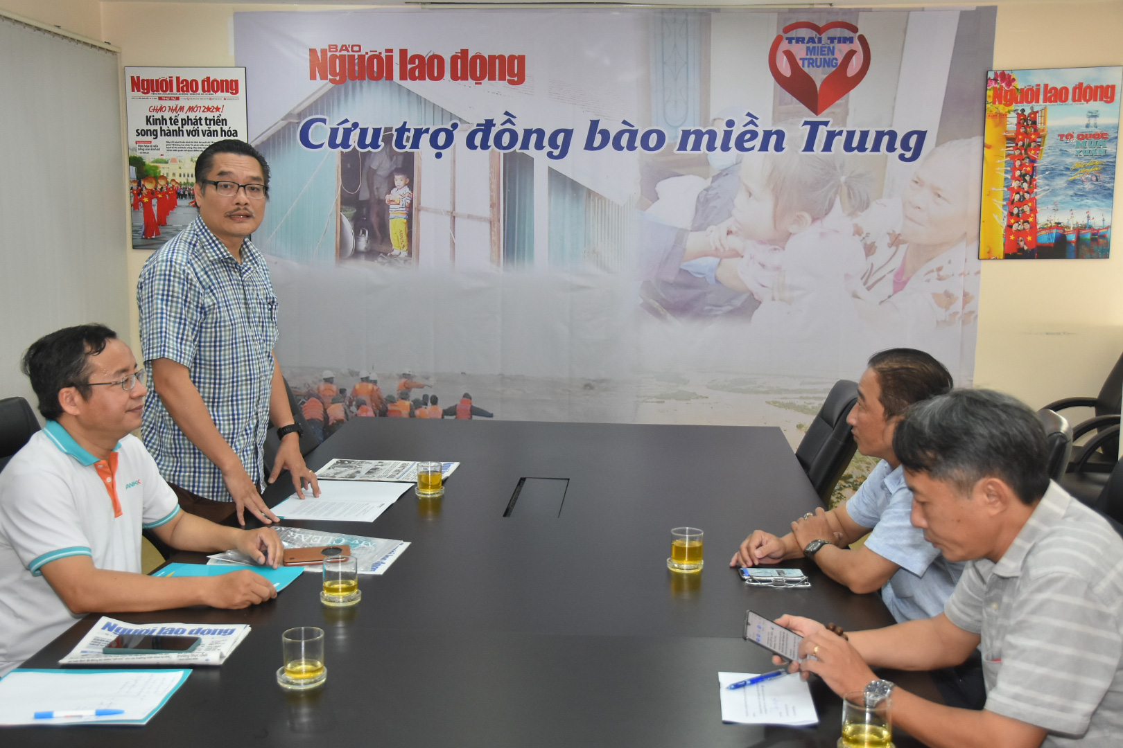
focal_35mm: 40
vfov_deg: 33.0
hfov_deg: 47.9
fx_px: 1263
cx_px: 562
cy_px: 374
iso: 900
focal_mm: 27
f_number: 4
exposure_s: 1/125
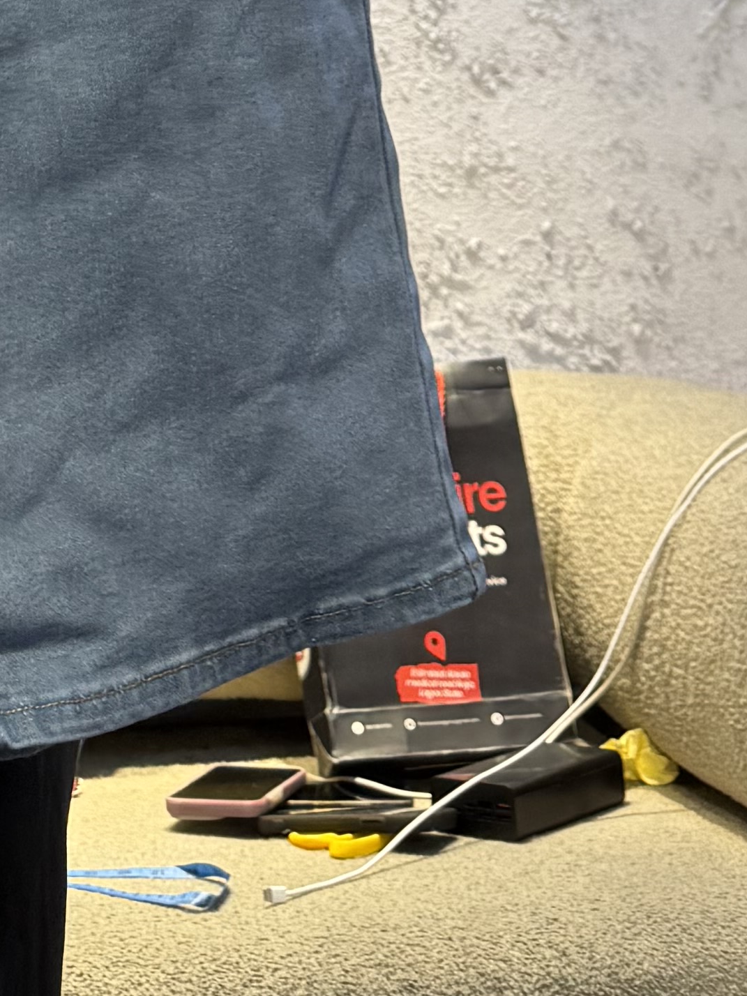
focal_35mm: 96
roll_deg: -0.4
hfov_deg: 15.2
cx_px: 71
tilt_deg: +19.6
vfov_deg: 16.5
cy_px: -873
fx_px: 2762
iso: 64
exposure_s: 1/100
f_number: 1.78
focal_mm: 6.76
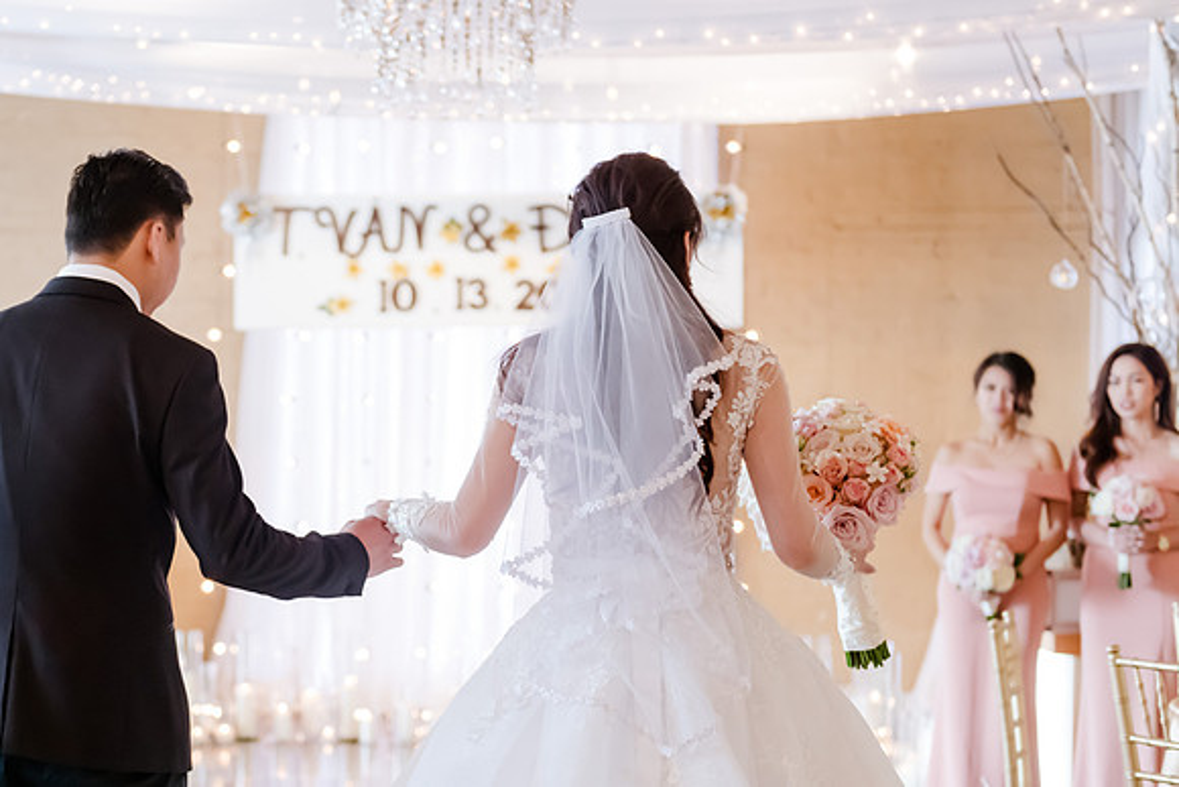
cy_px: 489
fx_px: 2307
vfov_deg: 19.3
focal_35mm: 70
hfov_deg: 28.5
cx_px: 381
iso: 2500
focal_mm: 52
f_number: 2.8
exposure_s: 1/200
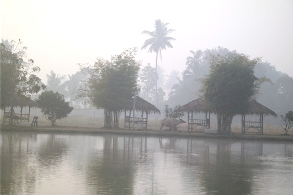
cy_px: 98
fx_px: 1123
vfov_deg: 9.9
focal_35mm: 138
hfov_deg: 14.9
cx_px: 146
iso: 200
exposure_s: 1/250
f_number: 5.6
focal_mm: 90
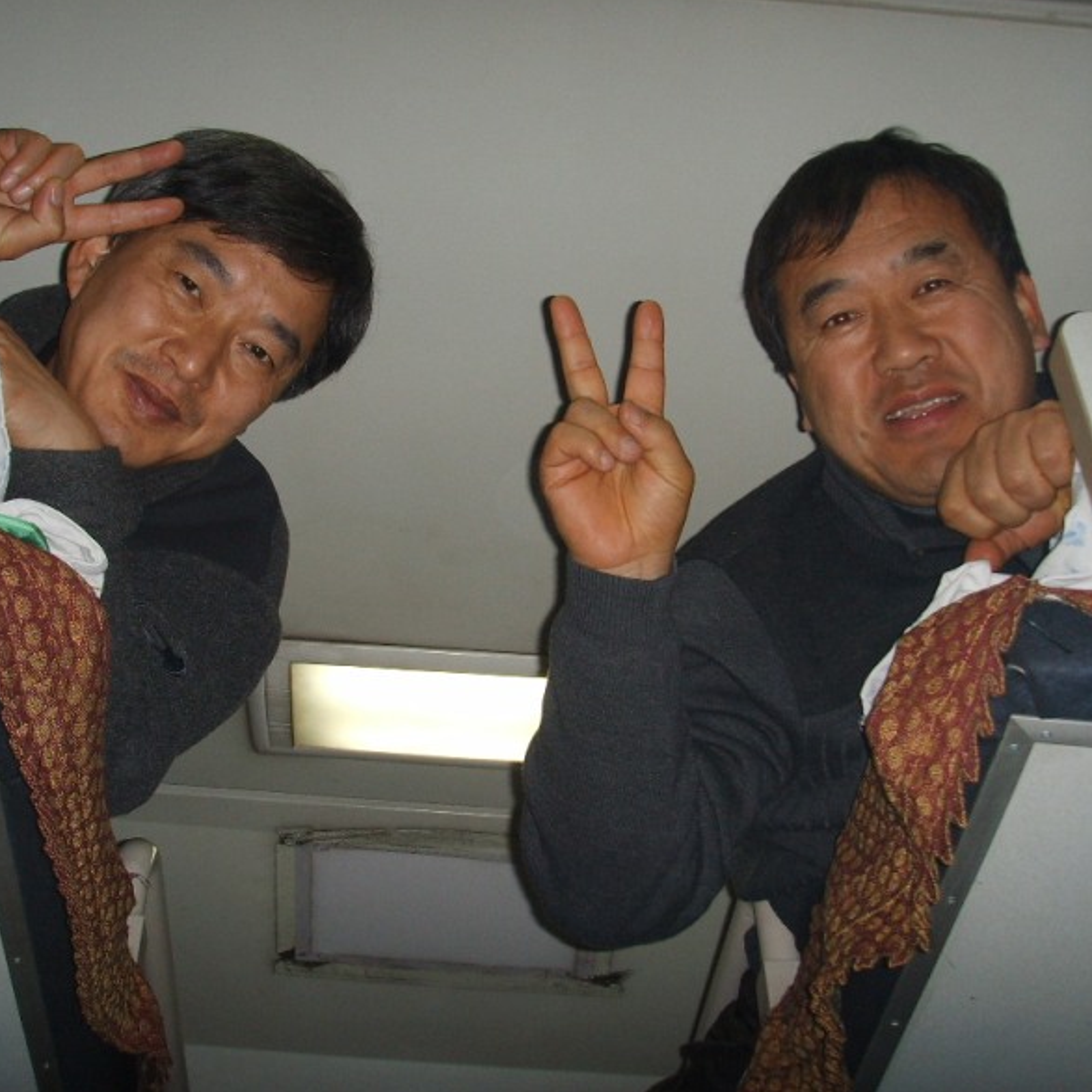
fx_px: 1677
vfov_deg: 36.1
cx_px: 499
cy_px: 539
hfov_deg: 36.0
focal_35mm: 47
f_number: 3.5
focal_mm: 6.6
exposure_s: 1/45
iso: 100
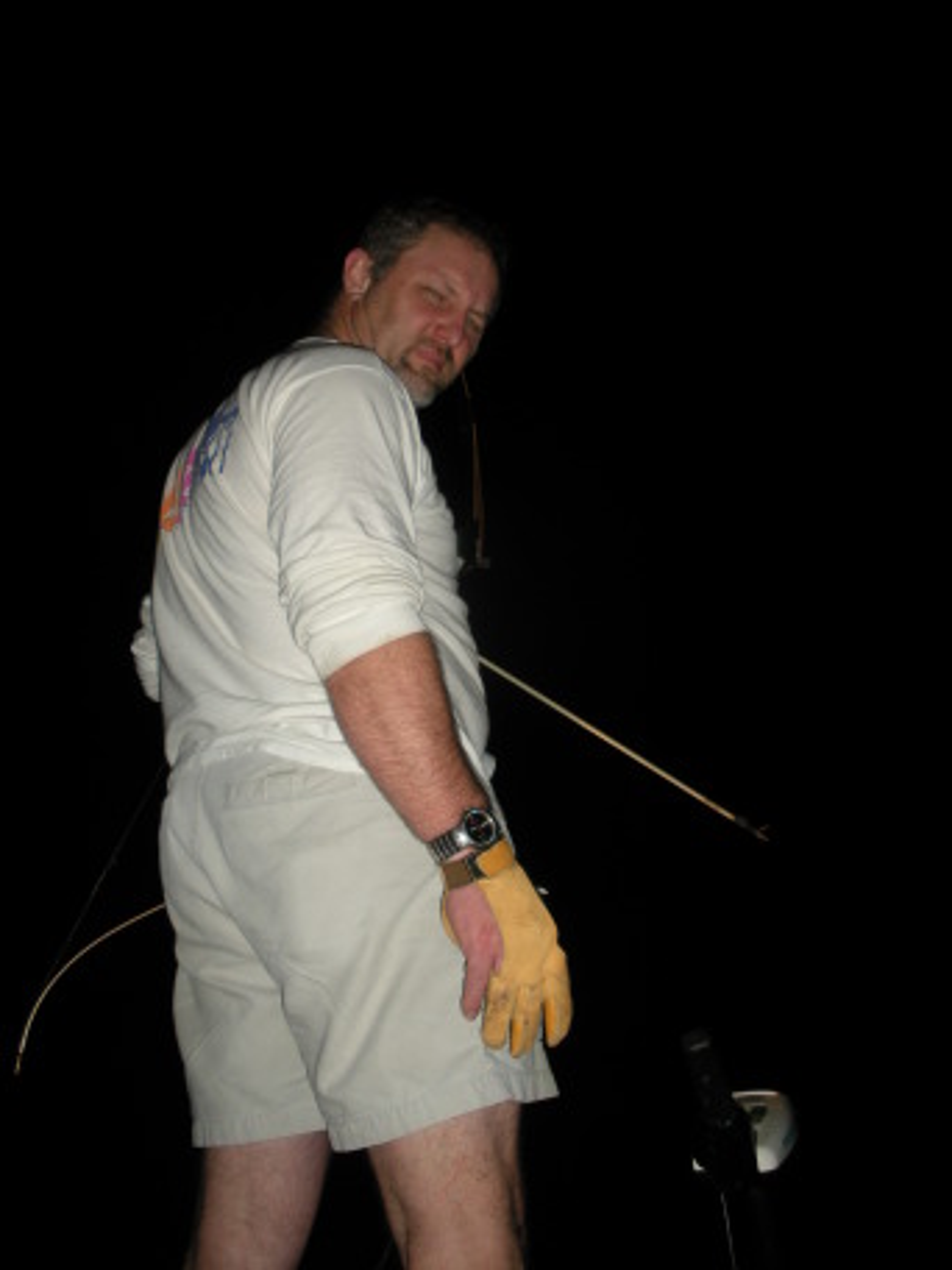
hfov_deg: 39.7
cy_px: 635
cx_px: 476
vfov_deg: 51.4
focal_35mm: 36
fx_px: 1320
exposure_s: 1/60
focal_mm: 6.3
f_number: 3.5
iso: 99
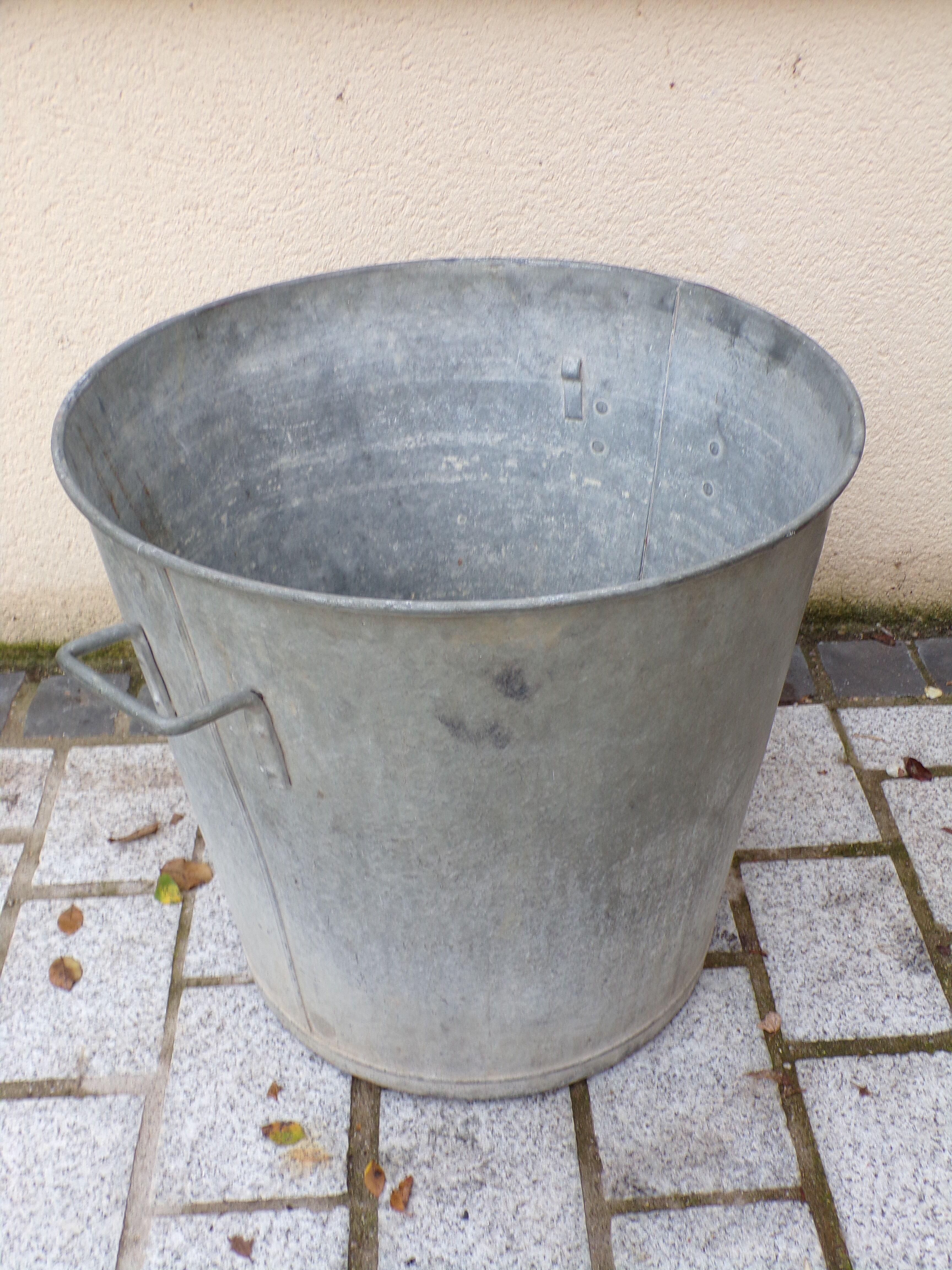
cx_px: 476
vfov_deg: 50.1
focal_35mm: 37
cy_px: 635
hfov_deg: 38.7
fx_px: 1357
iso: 80
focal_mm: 6.6
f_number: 3.3
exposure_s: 1/42
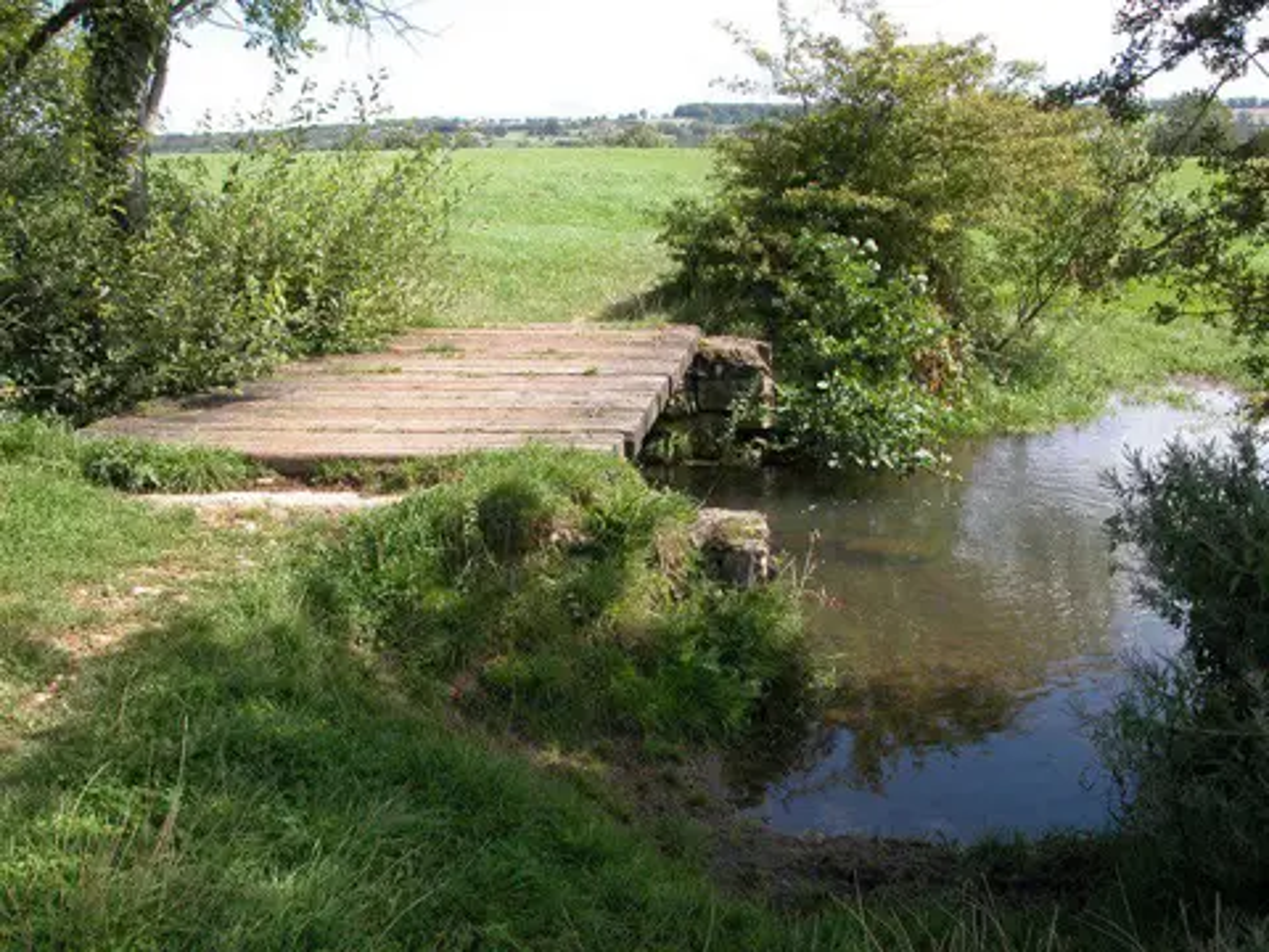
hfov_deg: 52.6
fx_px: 1283
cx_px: 634
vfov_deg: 40.7
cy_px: 476
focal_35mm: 35
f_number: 5
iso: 100
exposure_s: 1/208
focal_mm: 8.9
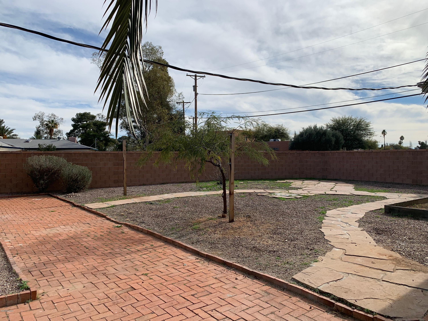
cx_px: 214
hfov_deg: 67.3
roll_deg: -0.9
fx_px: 321
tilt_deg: +0.9
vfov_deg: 53.1
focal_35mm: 26
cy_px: 160
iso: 25
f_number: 1.8
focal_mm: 4.25
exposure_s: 1/3937
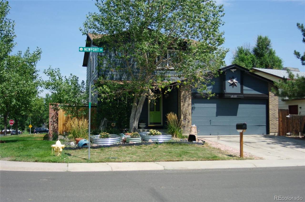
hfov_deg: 46.5
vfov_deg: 31.8
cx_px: 152
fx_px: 355
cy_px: 101
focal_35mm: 42
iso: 400
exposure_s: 1/4000
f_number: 3.5
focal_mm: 28
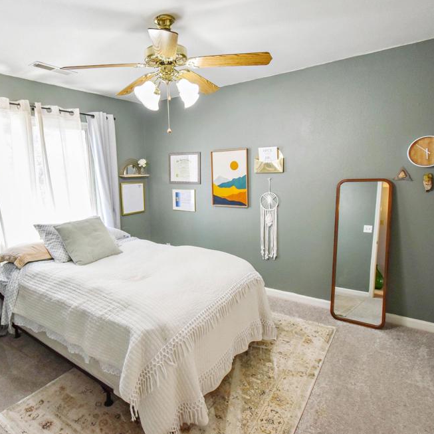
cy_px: 213
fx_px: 284
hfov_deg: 74.0
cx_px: 173
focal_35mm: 20
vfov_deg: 74.8
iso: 450
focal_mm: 10
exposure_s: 1/60
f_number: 4.5
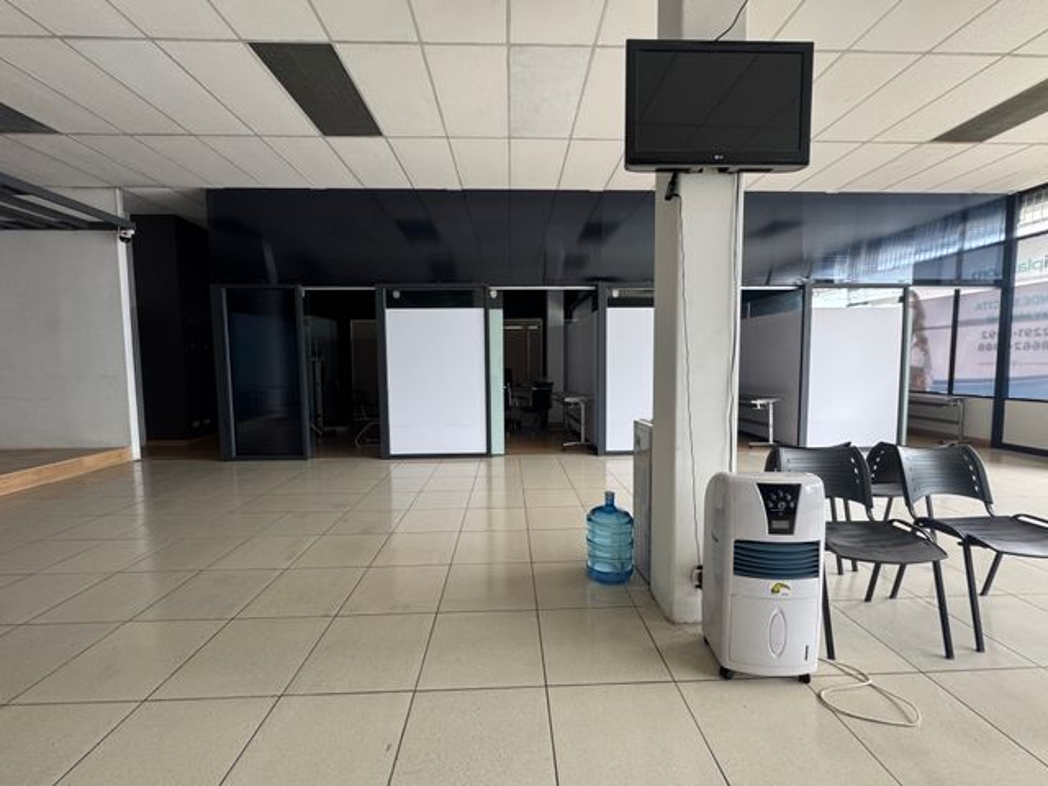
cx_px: 524
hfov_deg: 102.1
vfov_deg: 85.7
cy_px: 393
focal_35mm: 14
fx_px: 424
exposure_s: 1/99
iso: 160
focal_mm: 2.22
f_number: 2.2
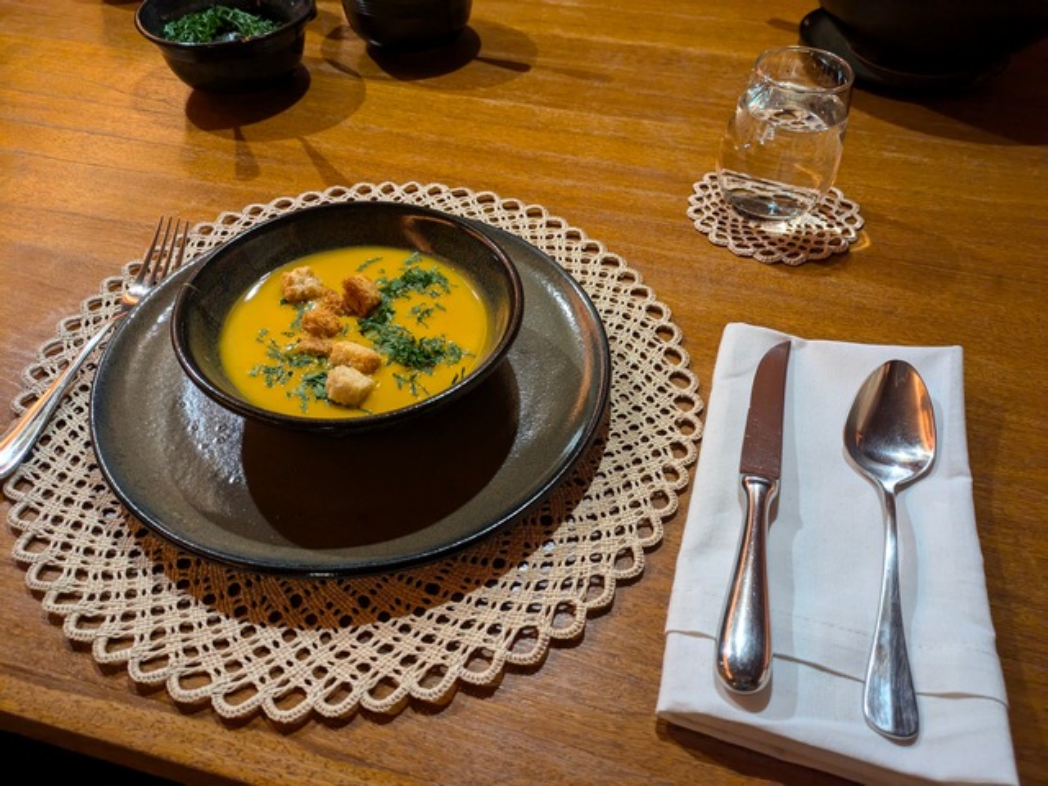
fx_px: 757
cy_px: 393
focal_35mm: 25
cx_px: 524
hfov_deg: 69.4
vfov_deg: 54.9
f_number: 1.89
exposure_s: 1/25
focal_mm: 5.43
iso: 571
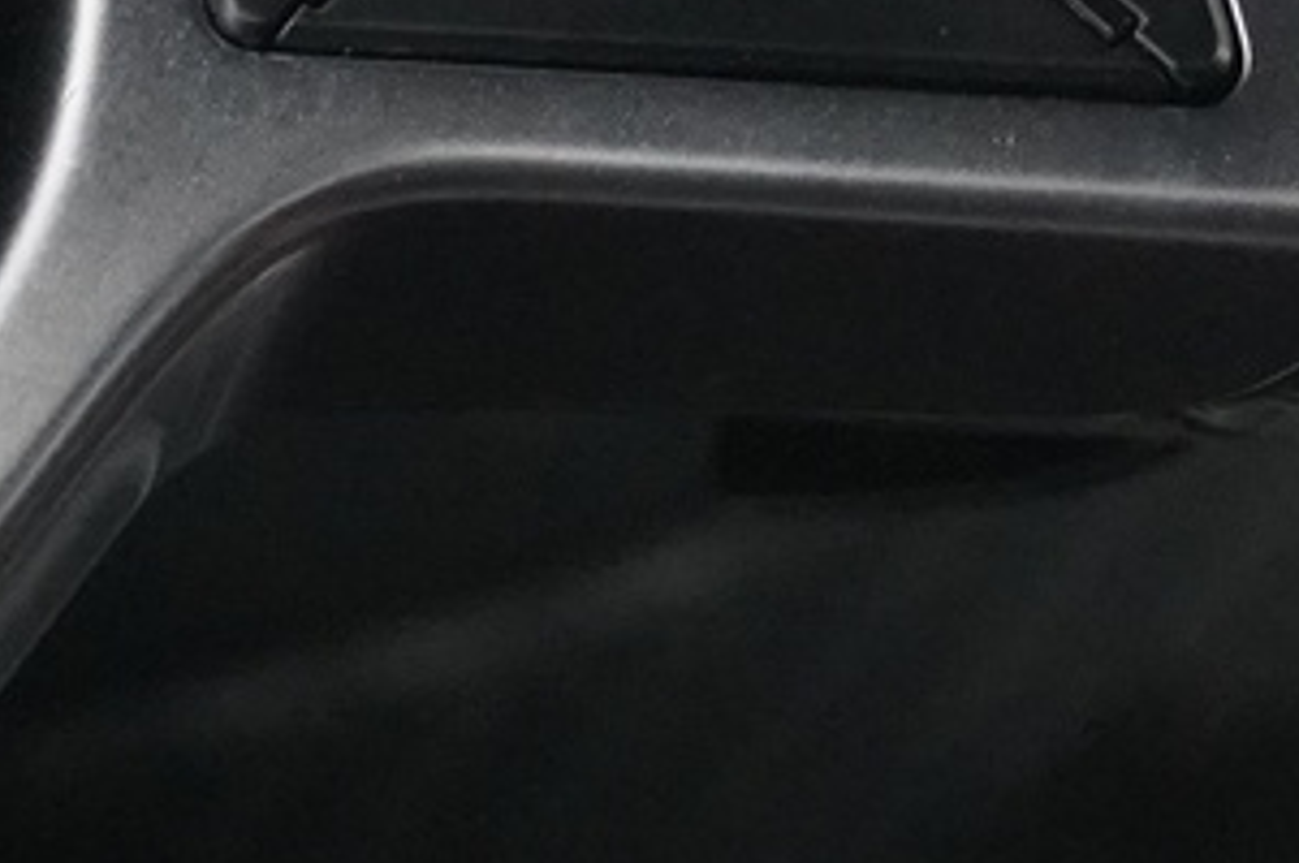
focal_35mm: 345
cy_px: -423
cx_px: 1342
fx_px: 12435
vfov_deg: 4.0
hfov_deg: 6.0
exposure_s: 1/40
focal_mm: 64
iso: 10000
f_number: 5.6
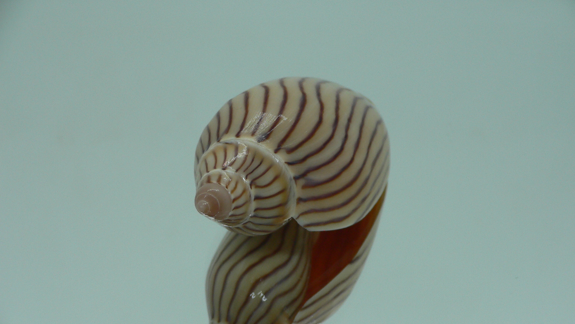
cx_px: 291
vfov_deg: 30.4
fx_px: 595
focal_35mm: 39
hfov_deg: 51.6
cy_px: 187
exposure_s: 1/60
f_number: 2.8
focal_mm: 4.6
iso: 80
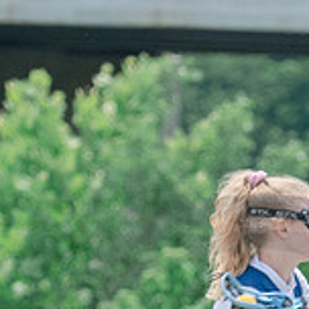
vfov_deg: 1.0
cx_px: 77
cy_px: 478
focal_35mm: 1844
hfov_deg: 1.0
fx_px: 18623
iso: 400
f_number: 4.5
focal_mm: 190
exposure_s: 1/1250
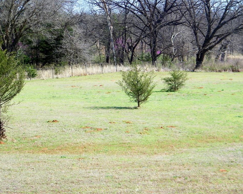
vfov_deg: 16.4
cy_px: 97
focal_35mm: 94
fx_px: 676
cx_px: 115
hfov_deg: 20.4
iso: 80
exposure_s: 1/320
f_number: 4.5
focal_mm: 16
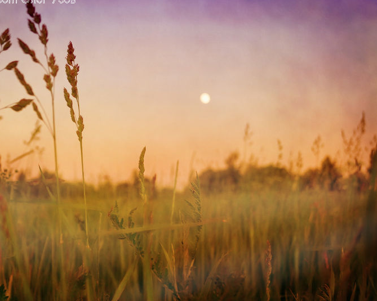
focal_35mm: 53
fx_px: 591
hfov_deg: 35.1
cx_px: 128
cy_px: 155
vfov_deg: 28.6
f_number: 4.5
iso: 200
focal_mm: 28
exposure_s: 1/60
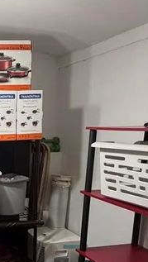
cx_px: -68
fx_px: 285
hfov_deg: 23.7
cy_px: 175
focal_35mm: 41
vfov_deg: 48.5
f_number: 2.2
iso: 200
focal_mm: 2.22
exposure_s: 1/60
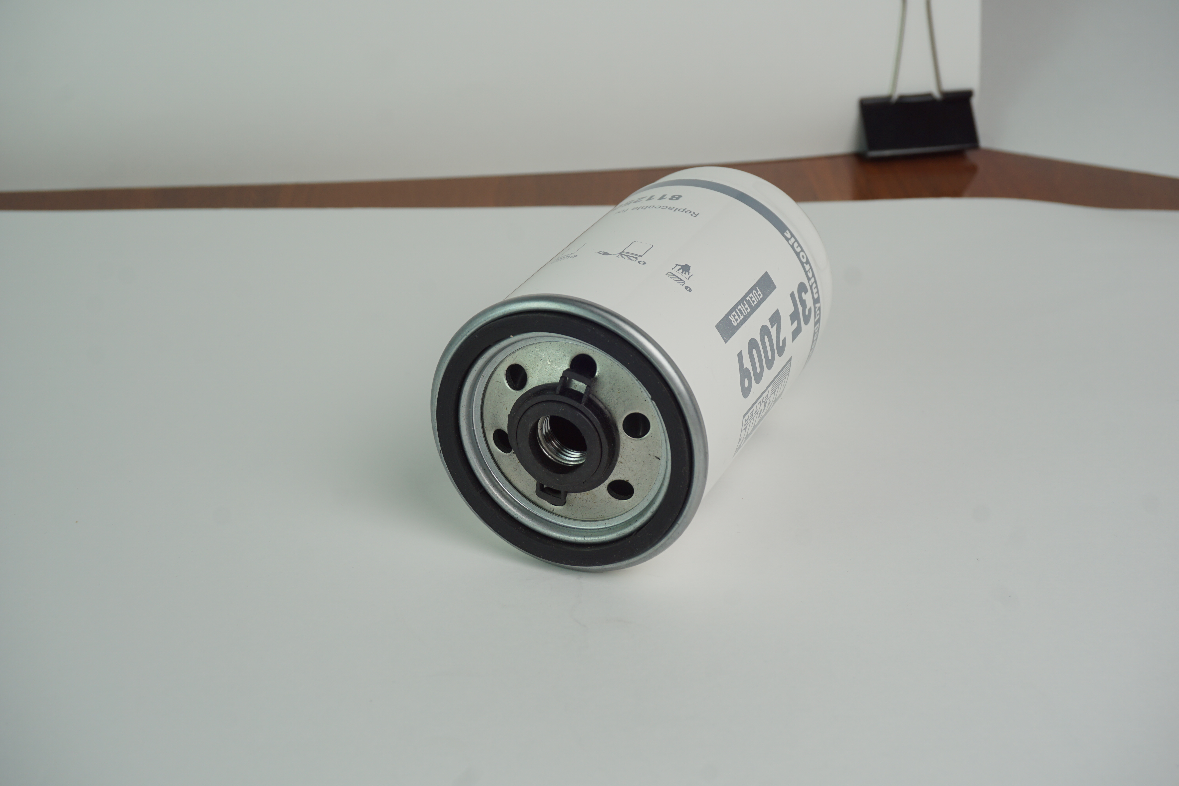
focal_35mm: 52
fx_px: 1719
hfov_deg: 37.9
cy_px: 393
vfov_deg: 25.8
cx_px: 590
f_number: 8
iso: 100
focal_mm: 35
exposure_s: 1/15
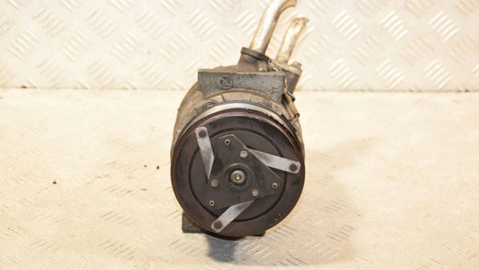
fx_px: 1042
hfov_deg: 25.9
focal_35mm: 82
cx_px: 240
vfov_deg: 14.8
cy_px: 125
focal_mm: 52
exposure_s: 1/160
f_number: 5.6
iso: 1600
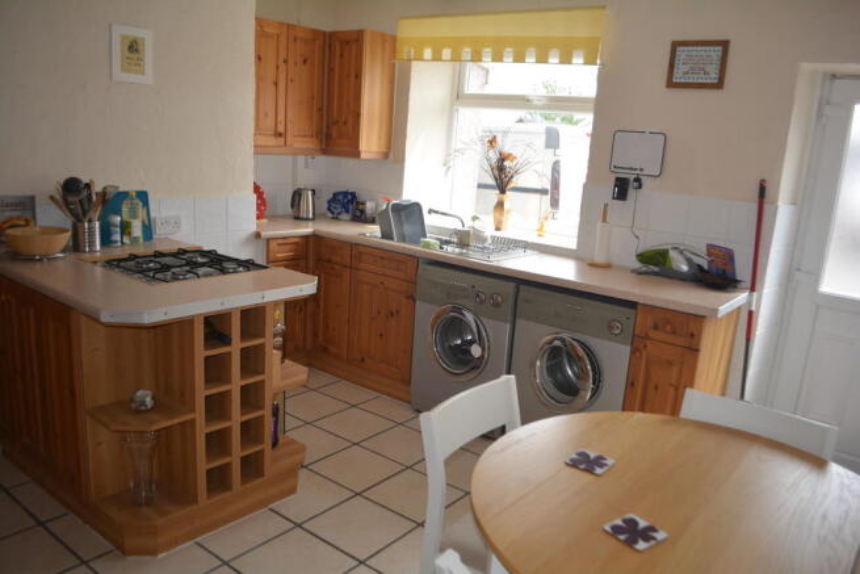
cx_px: 430
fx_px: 645
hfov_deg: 67.4
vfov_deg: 48.0
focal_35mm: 27
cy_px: 287
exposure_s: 1/160
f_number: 3.5
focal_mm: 18
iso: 200
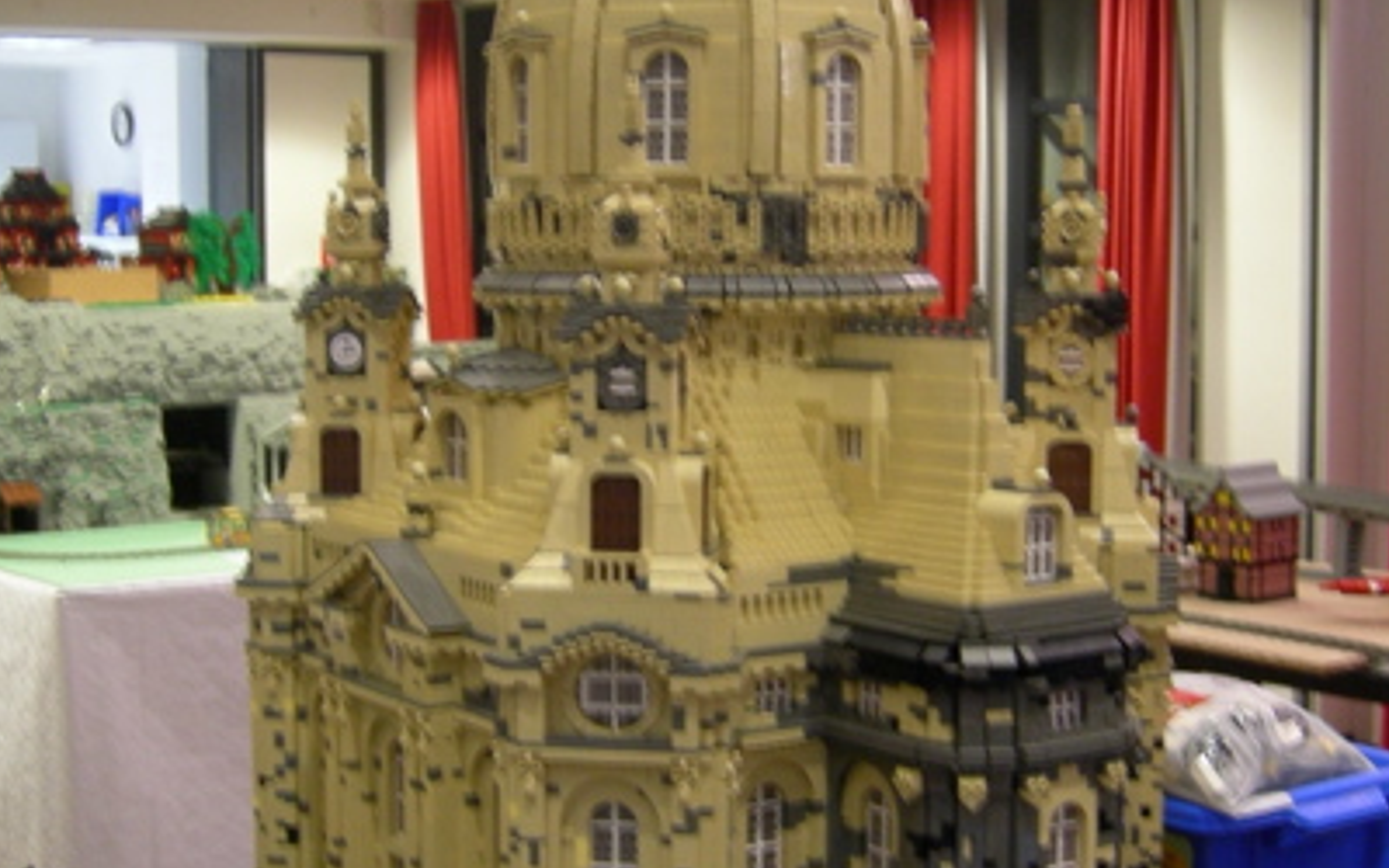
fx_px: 2309
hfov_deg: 33.5
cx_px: 750
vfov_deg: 21.3
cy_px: 431
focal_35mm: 61
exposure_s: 1/3.9
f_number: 2.7
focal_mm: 7.5
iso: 140
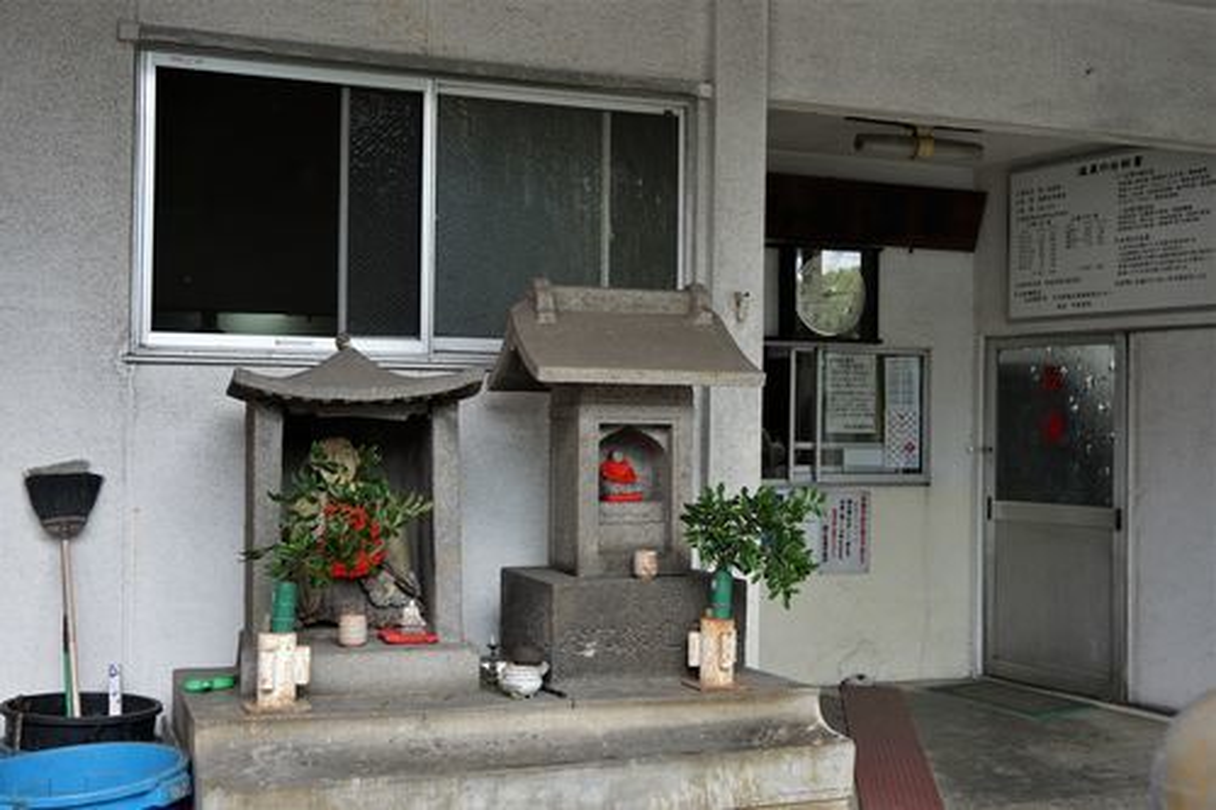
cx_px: 608
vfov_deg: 34.2
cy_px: 405
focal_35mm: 39
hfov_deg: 49.6
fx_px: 1317
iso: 400
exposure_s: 1/160
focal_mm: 26
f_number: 4.5
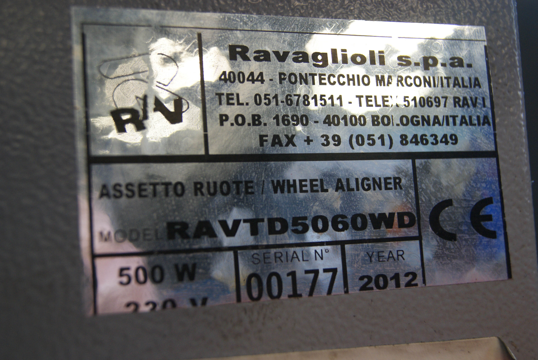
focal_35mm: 52
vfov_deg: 25.8
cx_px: 269
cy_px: 180
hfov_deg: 37.8
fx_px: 786
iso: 400
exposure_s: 1/40
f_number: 5
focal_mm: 35
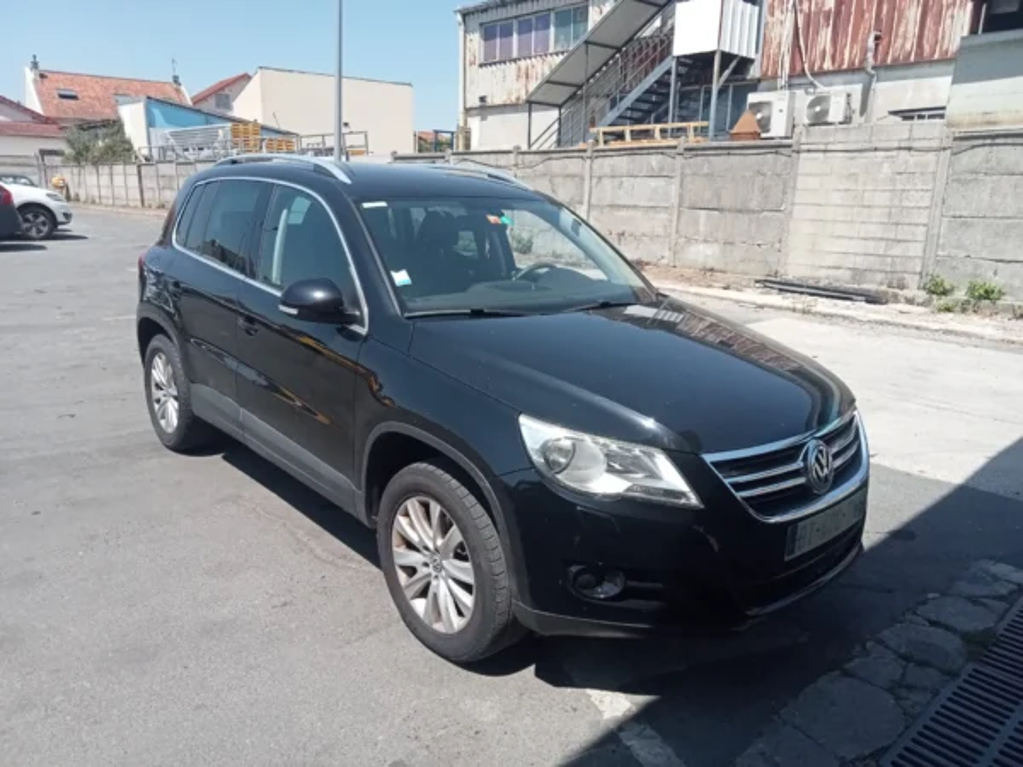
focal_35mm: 28
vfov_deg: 49.7
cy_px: 384
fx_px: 827
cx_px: 512
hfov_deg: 63.4
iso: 102
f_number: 2.2
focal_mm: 3.46
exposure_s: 1/820
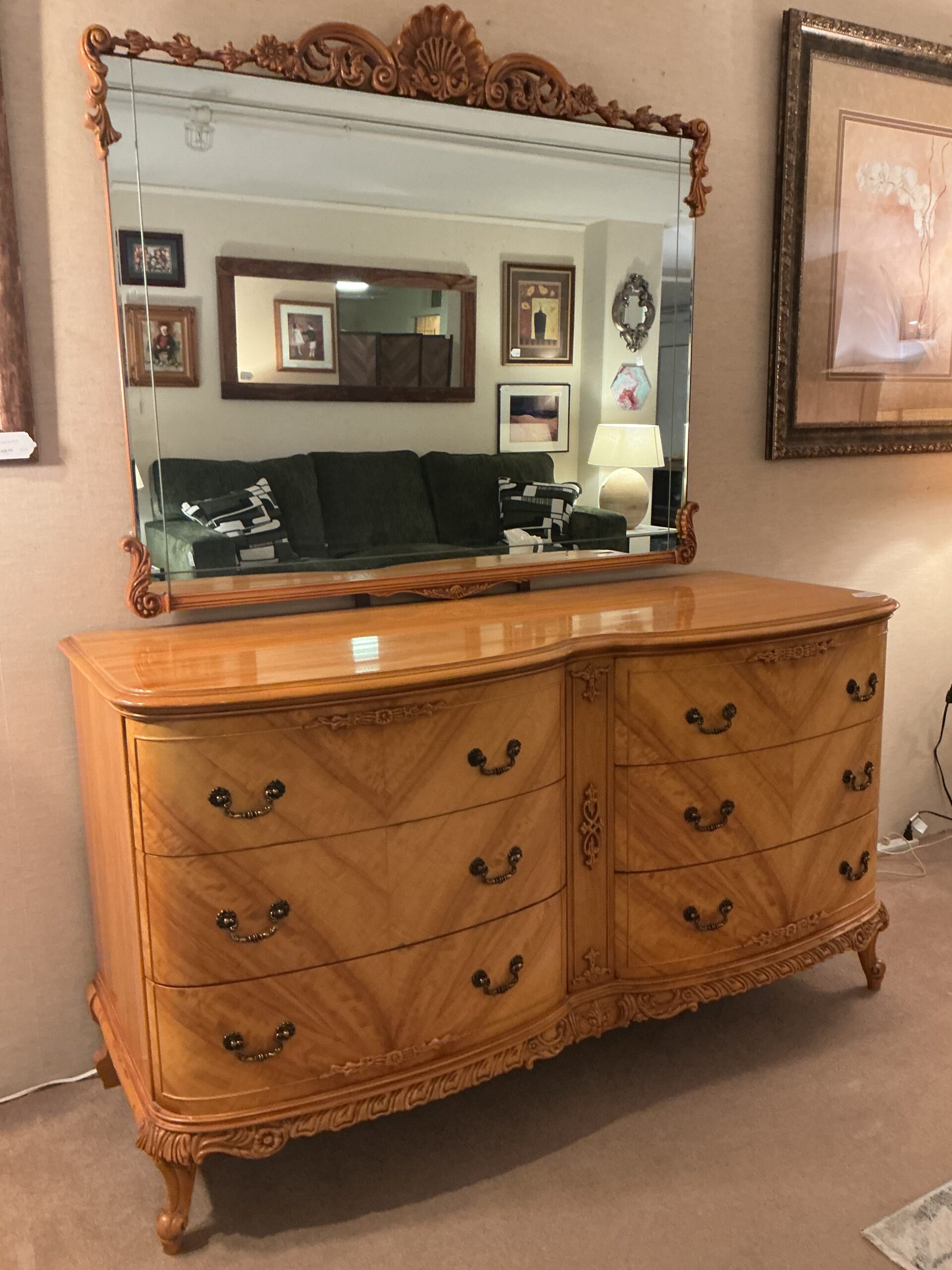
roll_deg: +0.9
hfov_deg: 48.2
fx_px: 1063
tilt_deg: -12.6
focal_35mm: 29
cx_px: 476
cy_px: 635
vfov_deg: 61.7
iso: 200
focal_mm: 3
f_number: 1.8
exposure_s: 1/40
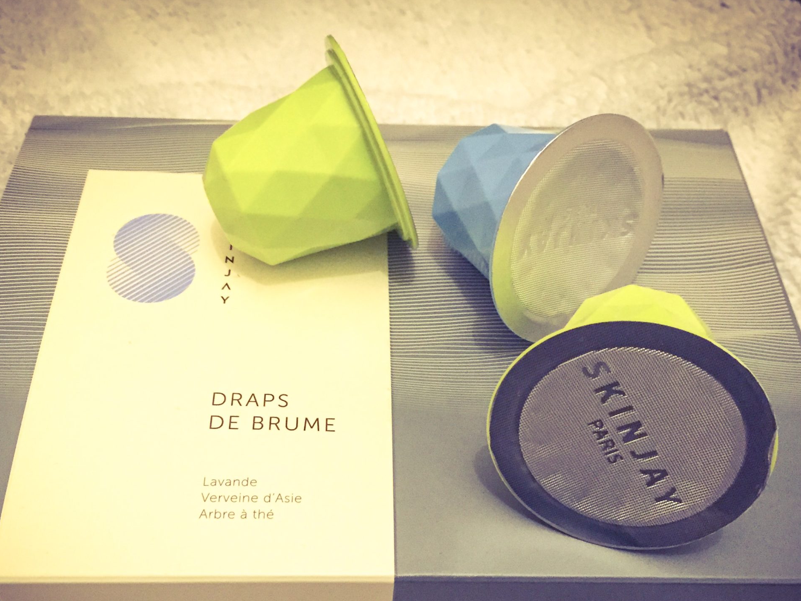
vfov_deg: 36.5
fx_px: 902
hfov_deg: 47.9
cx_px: 396
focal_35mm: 39
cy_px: 388
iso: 250
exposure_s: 1/17
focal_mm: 4.15
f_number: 2.2
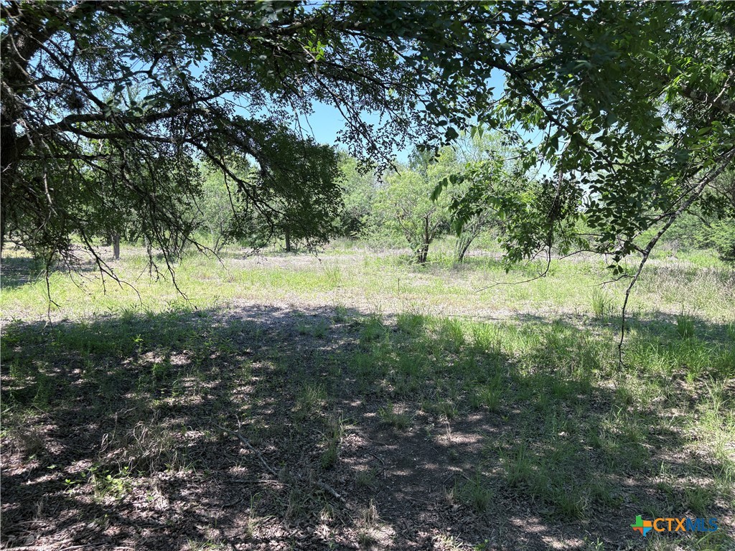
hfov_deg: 67.3
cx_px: 368
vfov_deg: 53.1
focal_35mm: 26
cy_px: 276
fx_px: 552
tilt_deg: -4.3
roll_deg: +0.4
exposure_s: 1/1016
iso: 50
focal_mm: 5.96
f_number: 1.6
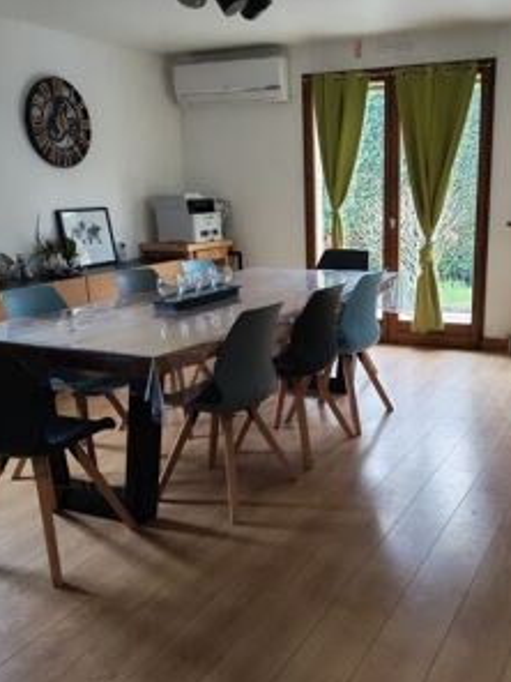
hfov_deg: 36.6
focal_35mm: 39
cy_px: 374
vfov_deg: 47.8
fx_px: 768
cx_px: 325
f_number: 1.9
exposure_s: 1/100
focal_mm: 6.12
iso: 1250
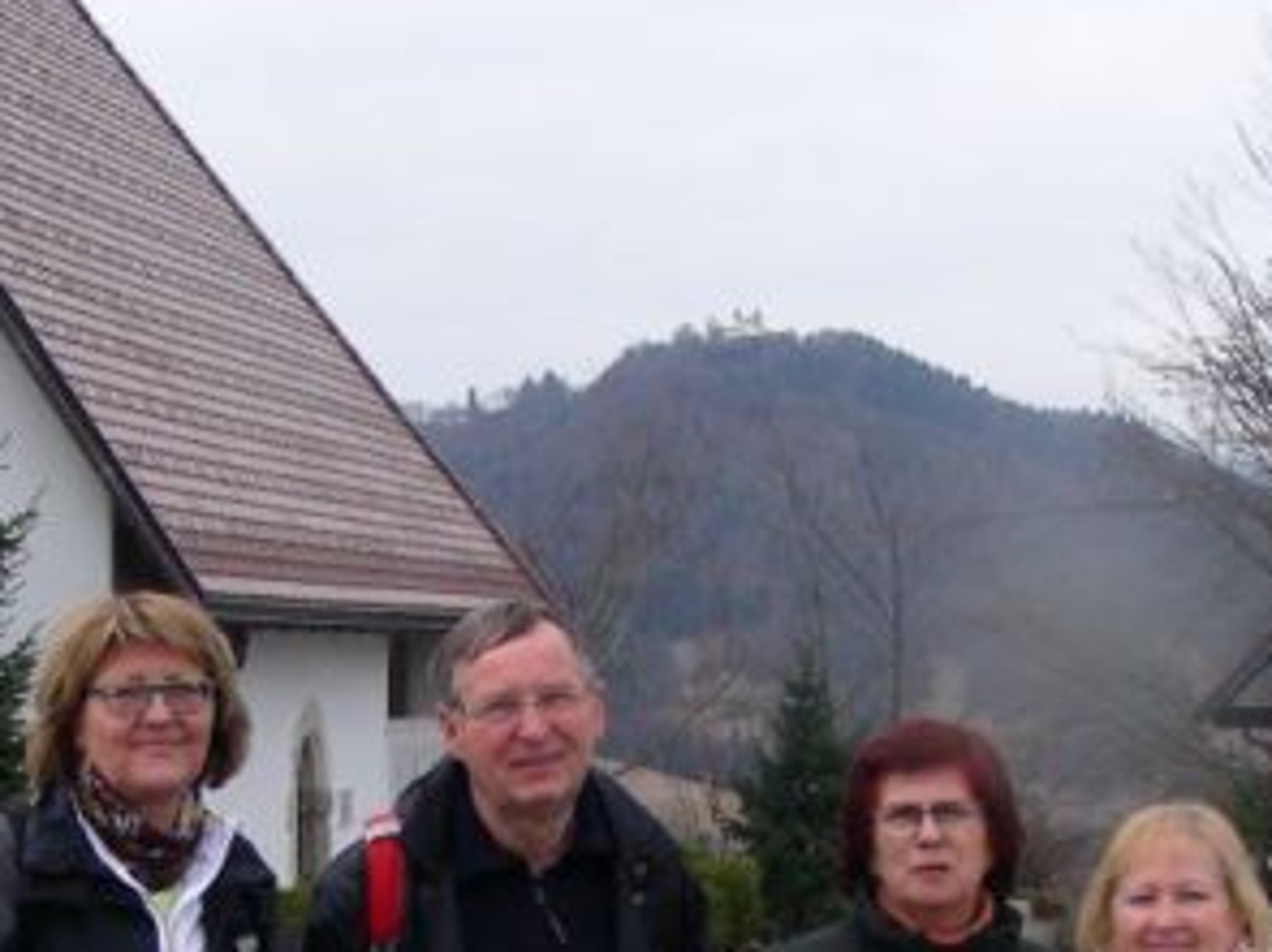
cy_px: 1047
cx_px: 440
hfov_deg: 19.8
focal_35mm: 99
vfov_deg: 14.6
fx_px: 3636
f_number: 4
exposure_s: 1/358
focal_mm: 6.3
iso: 50
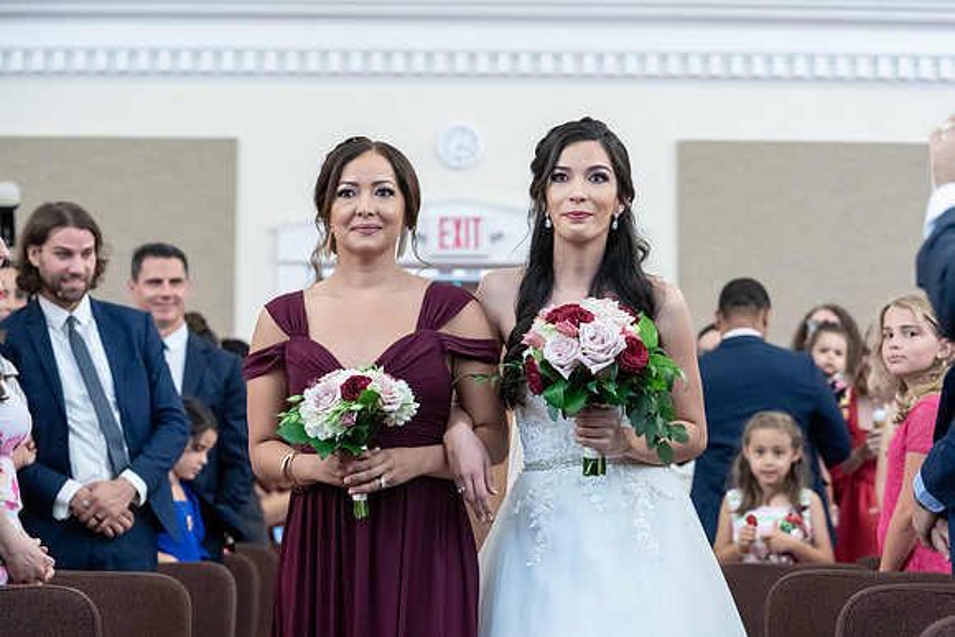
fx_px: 2344
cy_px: 347
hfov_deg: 23.0
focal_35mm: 88
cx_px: 521
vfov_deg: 15.5
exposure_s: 1/100
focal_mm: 81
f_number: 4
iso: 6400
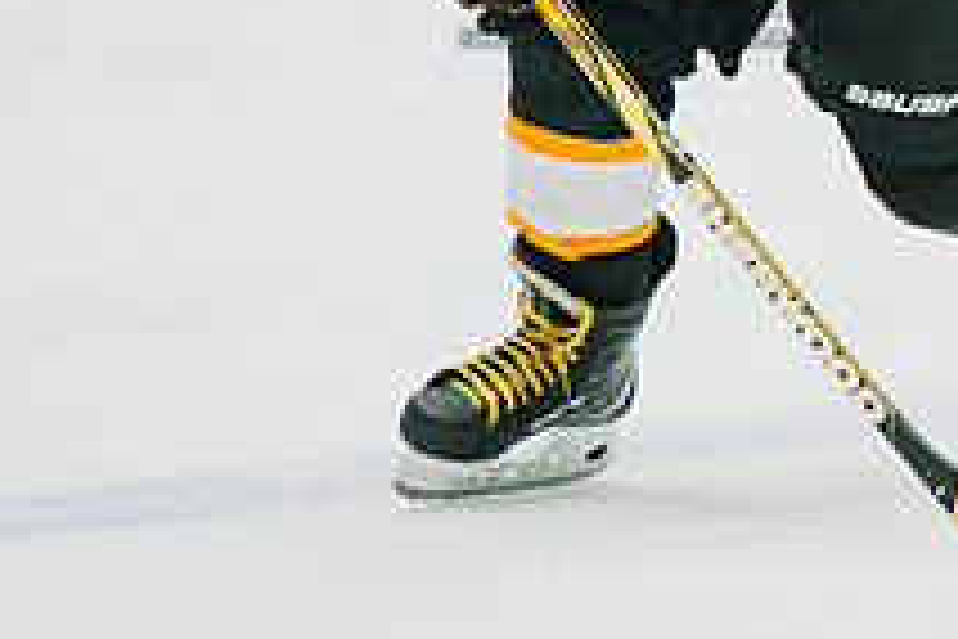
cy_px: -122
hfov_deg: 2.3
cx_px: 932
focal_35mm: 907
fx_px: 24134
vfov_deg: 1.5
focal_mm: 274
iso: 3200
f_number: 3.2
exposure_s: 1/1600
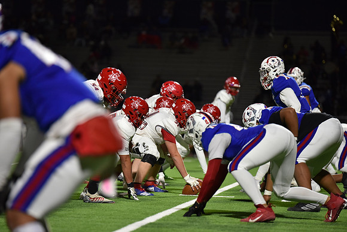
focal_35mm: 180
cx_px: 174
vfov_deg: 7.6
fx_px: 1735
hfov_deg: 11.4
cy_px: 116
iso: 2000
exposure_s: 1/500
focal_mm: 180
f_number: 2.8
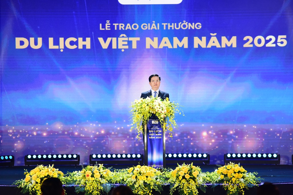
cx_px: 146
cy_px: 98
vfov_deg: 7.6
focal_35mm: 180
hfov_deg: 11.4
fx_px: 1465
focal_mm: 180
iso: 2000
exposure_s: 1/320
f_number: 5
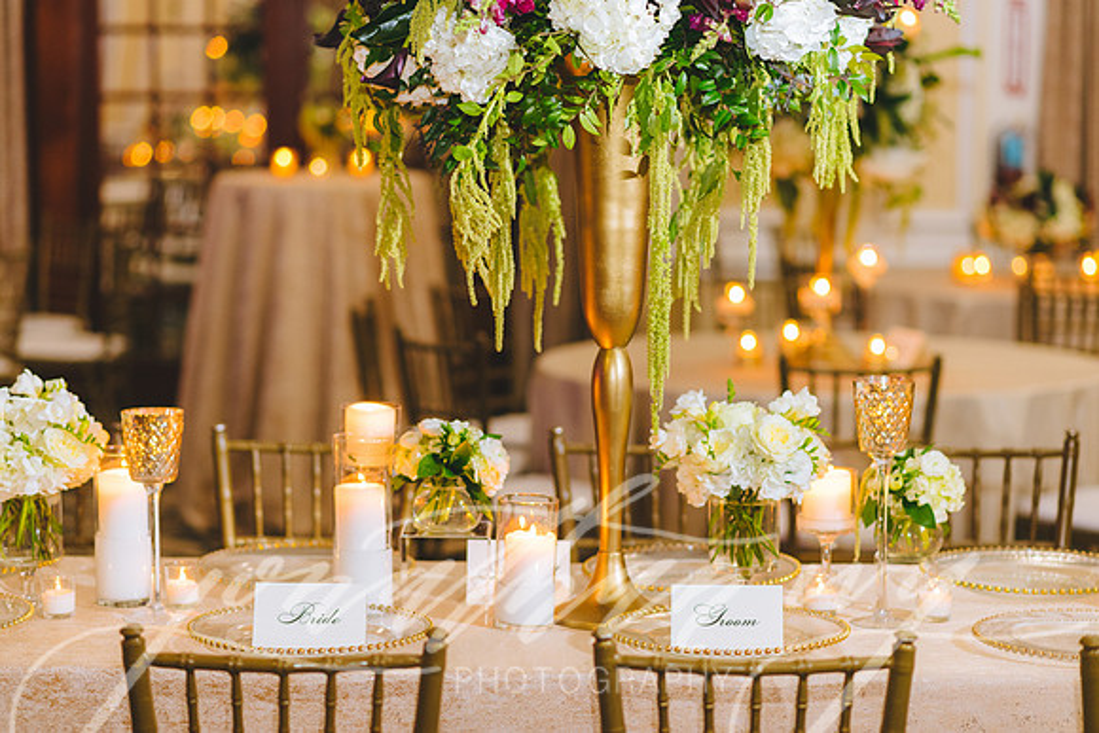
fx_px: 2595
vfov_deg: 16.1
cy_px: 366
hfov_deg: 23.9
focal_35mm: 85
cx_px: 550
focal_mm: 85
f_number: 2.2
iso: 1600
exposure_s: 1/160
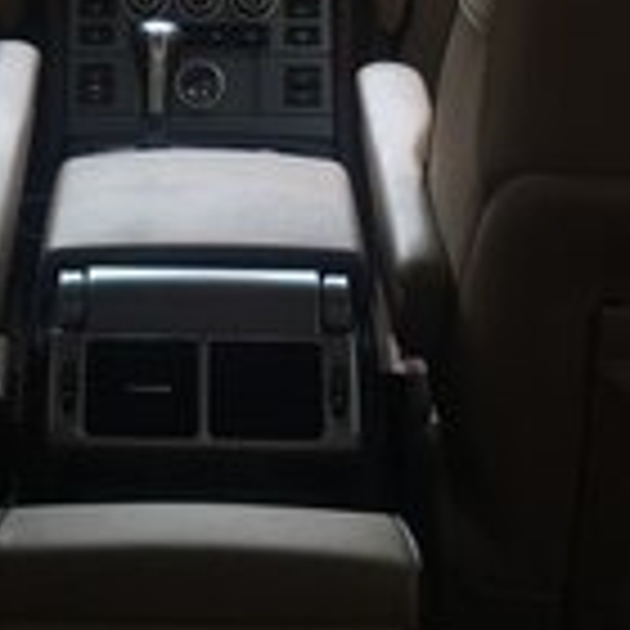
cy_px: -180
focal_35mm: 91
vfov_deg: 17.9
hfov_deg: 18.9
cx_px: 108
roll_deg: +5.2
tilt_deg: -10.6
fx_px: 1874
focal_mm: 4.15
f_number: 2.2
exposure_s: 1/169
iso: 32
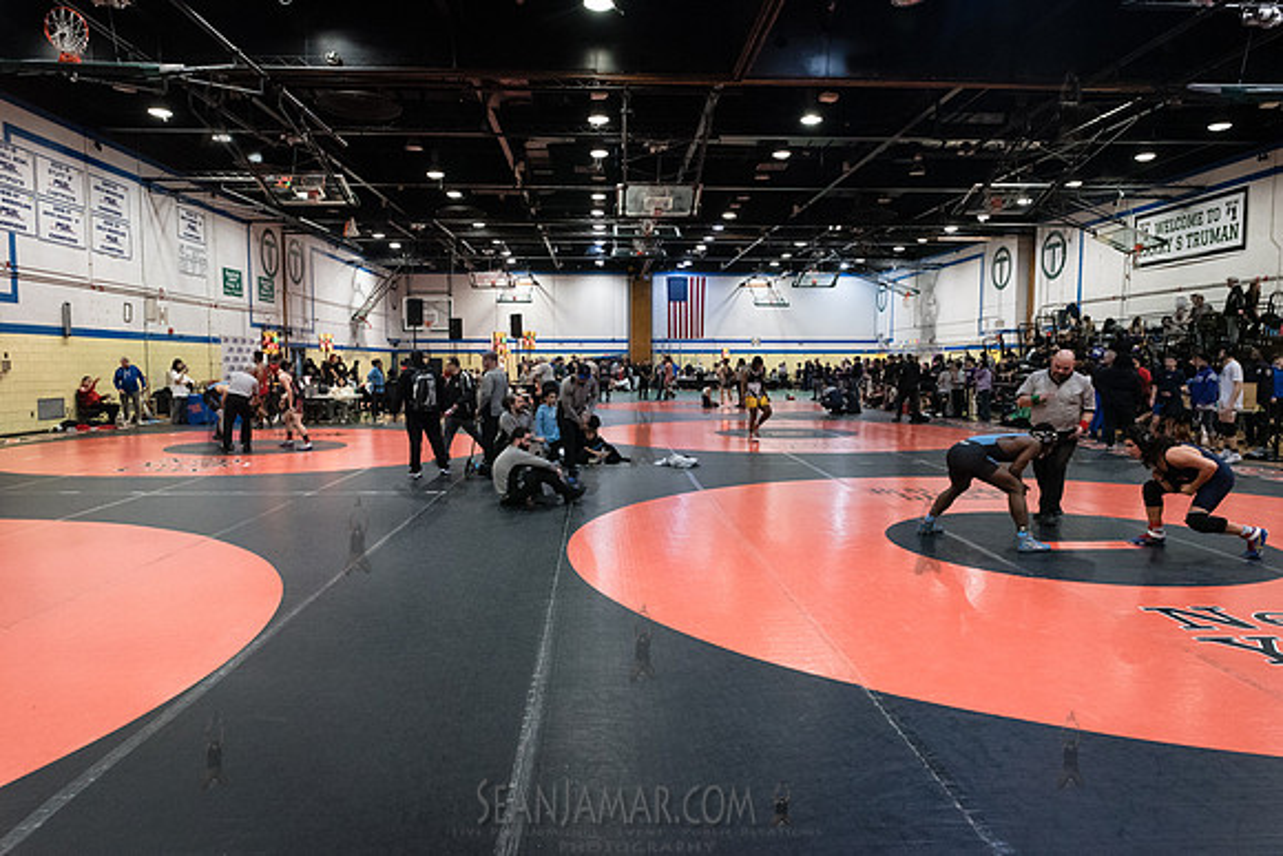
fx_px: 883
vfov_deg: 51.7
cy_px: 428
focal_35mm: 25
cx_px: 642
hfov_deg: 72.0
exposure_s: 1/100
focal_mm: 24
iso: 8000
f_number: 7.1
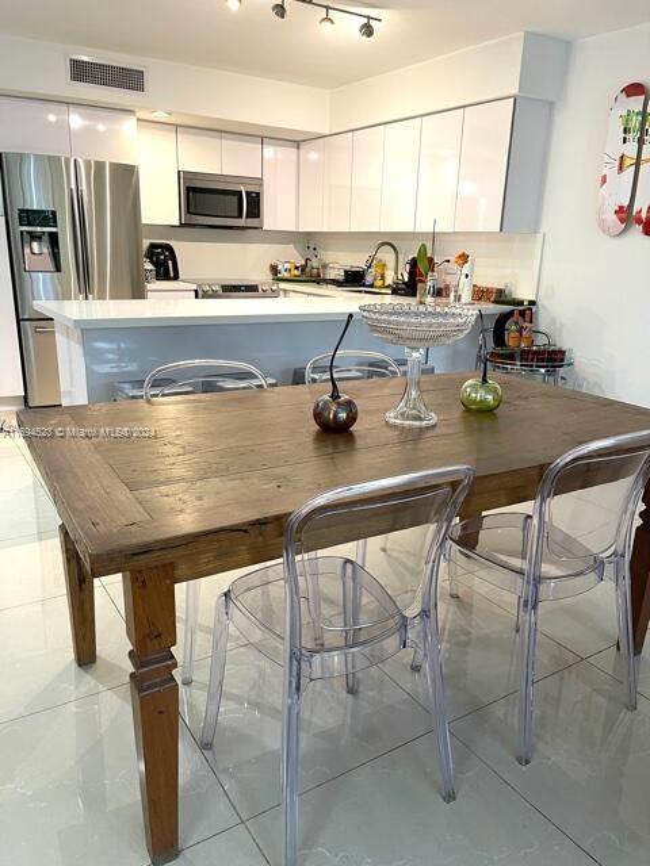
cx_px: 325
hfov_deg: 53.1
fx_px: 651
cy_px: 433
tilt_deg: -16.7
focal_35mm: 26
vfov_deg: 67.3
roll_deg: -2.0
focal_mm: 5.1
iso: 160
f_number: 1.6
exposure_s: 1/60
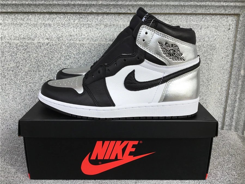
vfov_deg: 45.4
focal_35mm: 31
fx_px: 219
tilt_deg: -16.5
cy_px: 92
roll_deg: +0.1
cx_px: 122
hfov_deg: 58.4
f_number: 2.4
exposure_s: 1/405
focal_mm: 3.3
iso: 25
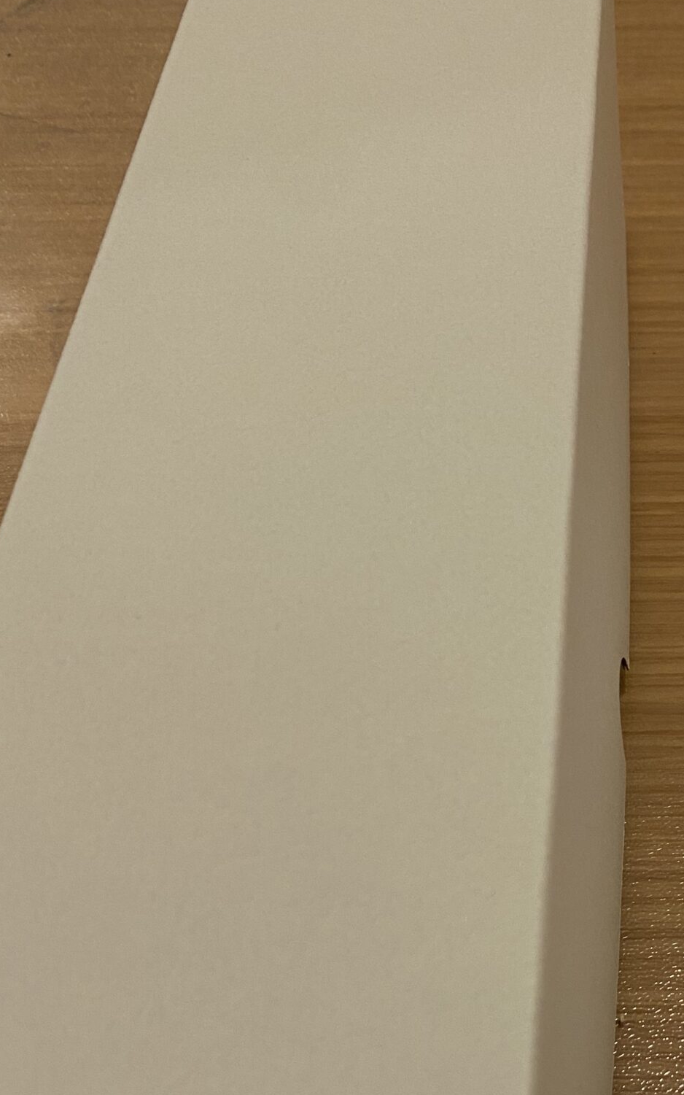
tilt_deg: -58.6
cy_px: 829
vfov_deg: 41.3
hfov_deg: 26.1
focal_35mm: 47
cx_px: 672
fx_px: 1402
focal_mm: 4.25
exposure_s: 1/50
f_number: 1.8
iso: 100
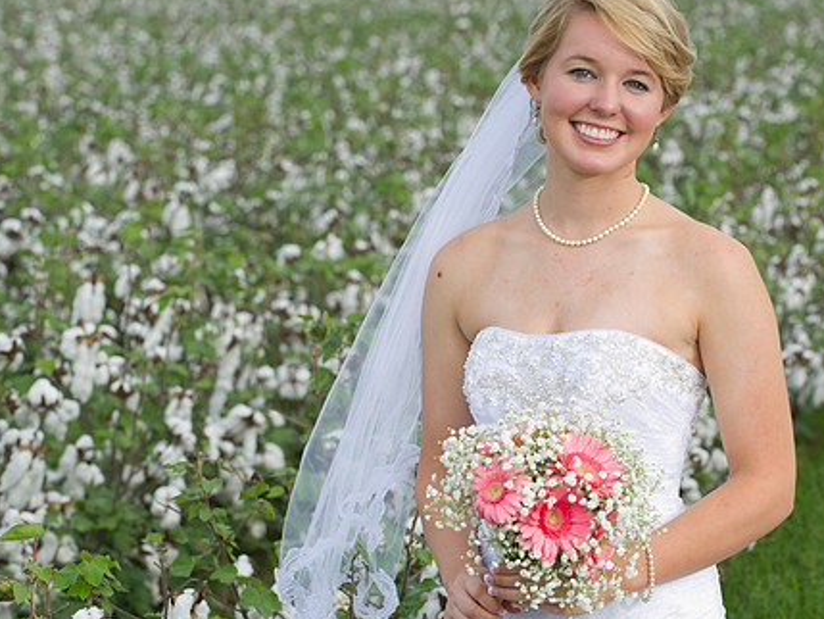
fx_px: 3714
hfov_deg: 12.7
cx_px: 453
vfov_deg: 9.5
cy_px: 317
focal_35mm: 156
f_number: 7.1
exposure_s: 1/125
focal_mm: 120
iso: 200
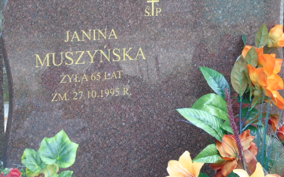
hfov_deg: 18.1
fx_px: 890
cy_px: 82
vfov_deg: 11.4
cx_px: 142
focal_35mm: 115
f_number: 4.4
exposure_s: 1/60
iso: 80
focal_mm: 19
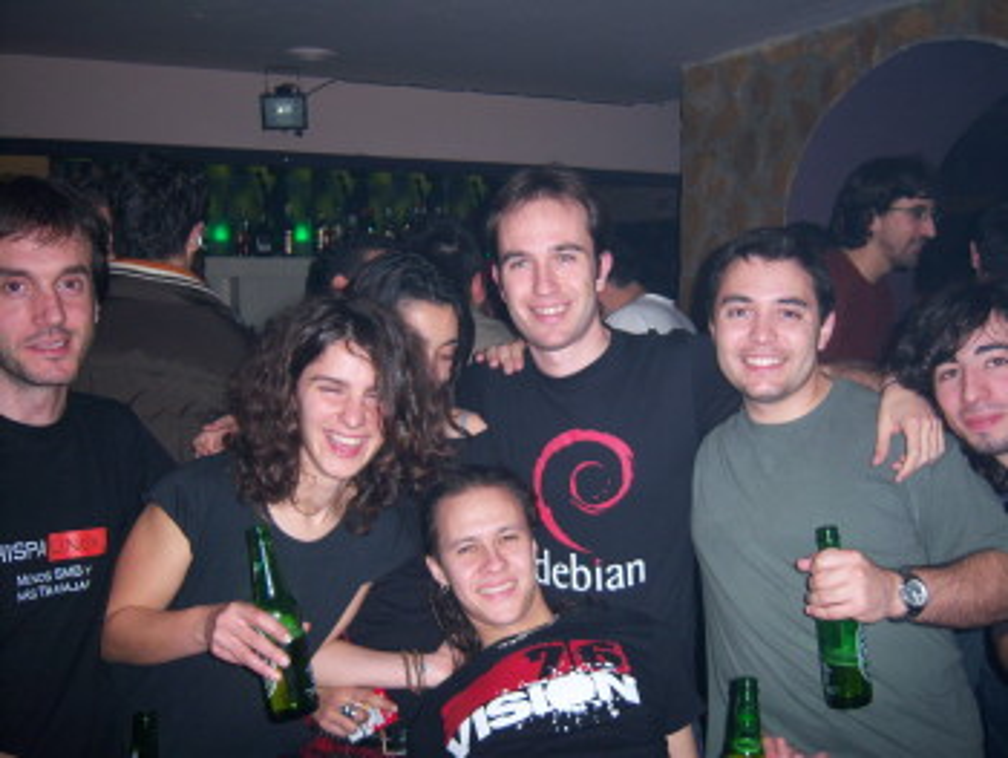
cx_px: 504
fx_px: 1049
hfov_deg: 51.3
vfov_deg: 39.7
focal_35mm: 36
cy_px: 379
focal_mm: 7.5
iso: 160
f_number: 2.8
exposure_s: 1/60
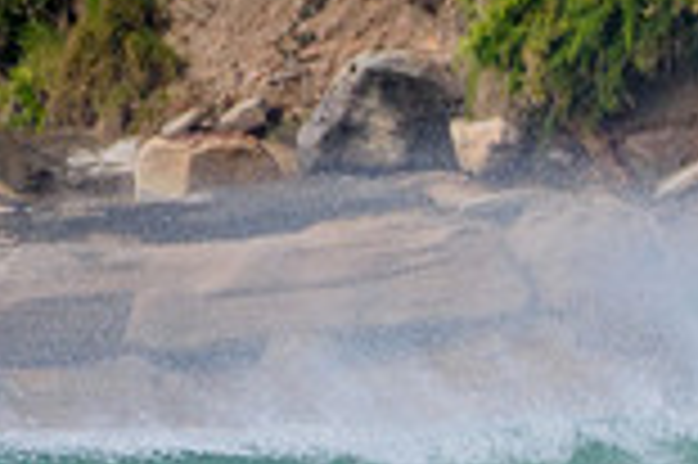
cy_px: 655
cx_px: 869
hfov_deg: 0.7
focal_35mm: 2813
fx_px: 54483
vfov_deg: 0.5
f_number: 5.6
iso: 320
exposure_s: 1/2000
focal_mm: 500
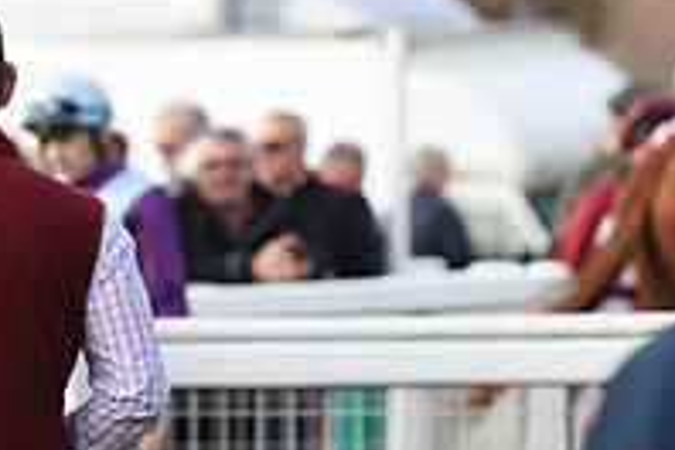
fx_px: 11005
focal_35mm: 587
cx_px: -286
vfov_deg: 2.3
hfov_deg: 3.5
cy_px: 639
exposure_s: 1/1000
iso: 640
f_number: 5.6
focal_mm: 200
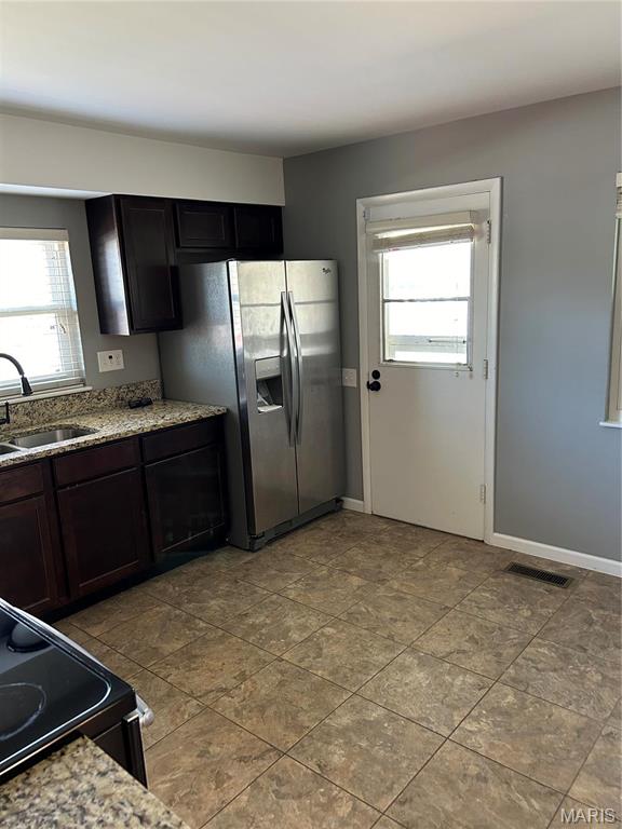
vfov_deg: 67.3
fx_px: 623
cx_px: 311
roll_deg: +3.1
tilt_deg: -11.0
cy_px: 414
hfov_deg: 53.1
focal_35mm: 26
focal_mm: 5.7
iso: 250
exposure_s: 1/60
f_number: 1.5
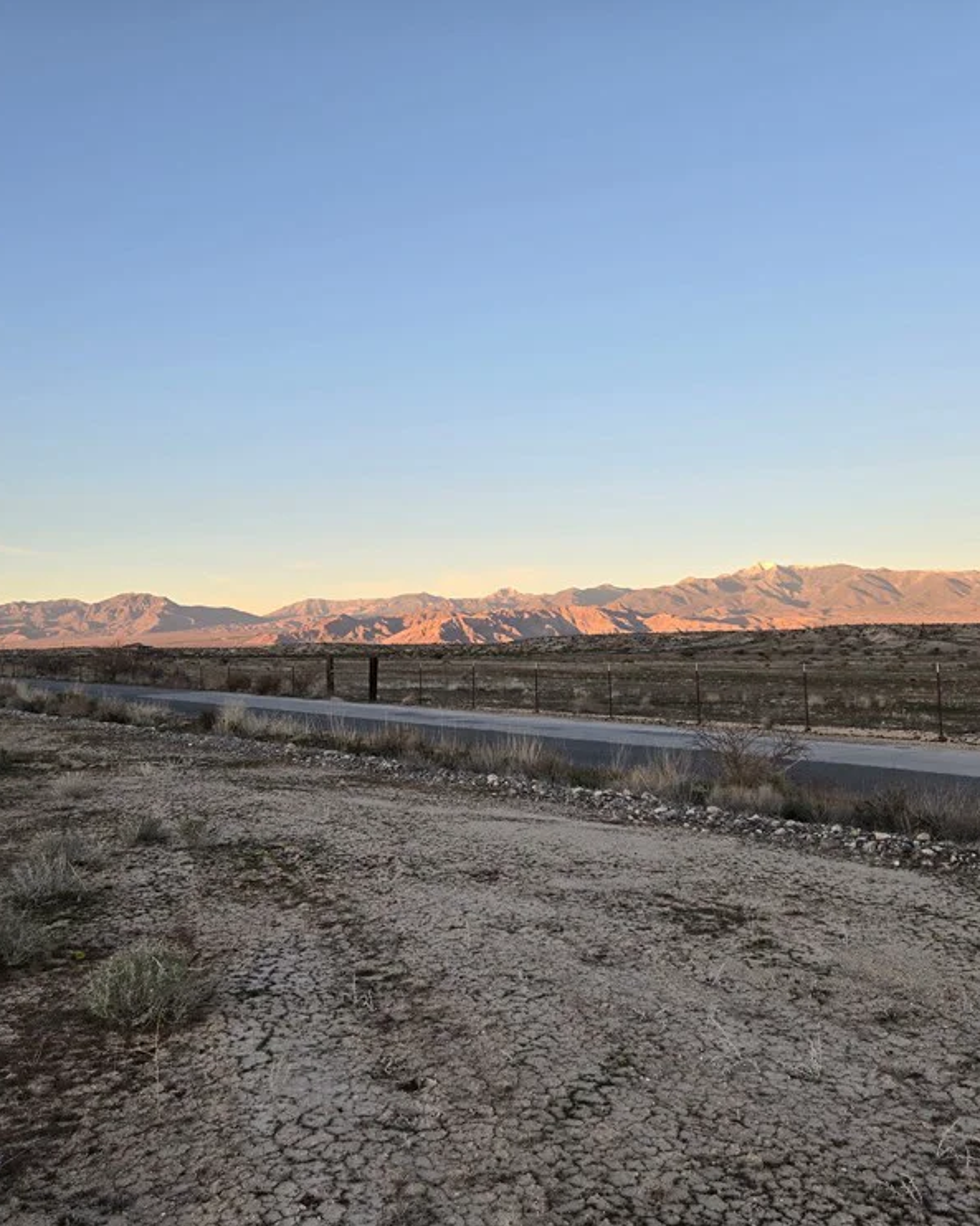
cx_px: 428
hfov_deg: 47.0
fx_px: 1125
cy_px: 605
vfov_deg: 57.2
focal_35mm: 31
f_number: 1.8
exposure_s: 1/261
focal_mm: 5.4
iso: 25
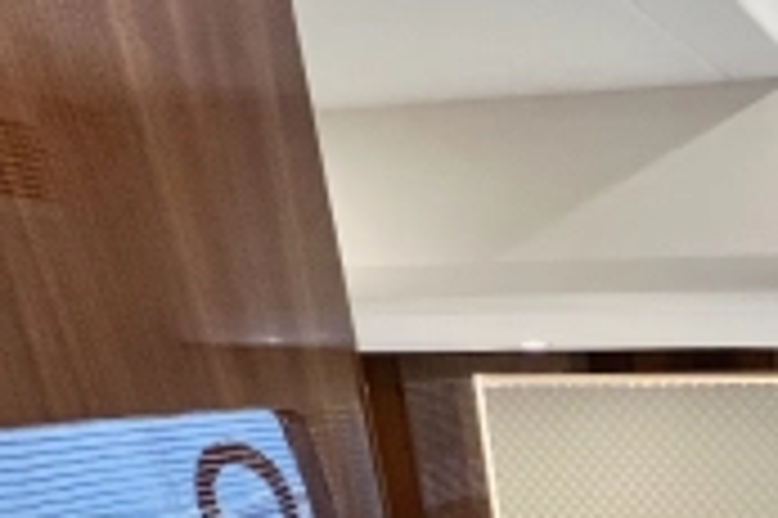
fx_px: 928
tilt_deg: -26.3
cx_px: 796
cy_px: 845
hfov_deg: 39.5
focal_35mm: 43
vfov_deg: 22.9
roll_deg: +0.7
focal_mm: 1.57
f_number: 1.8
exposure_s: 1/99
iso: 200
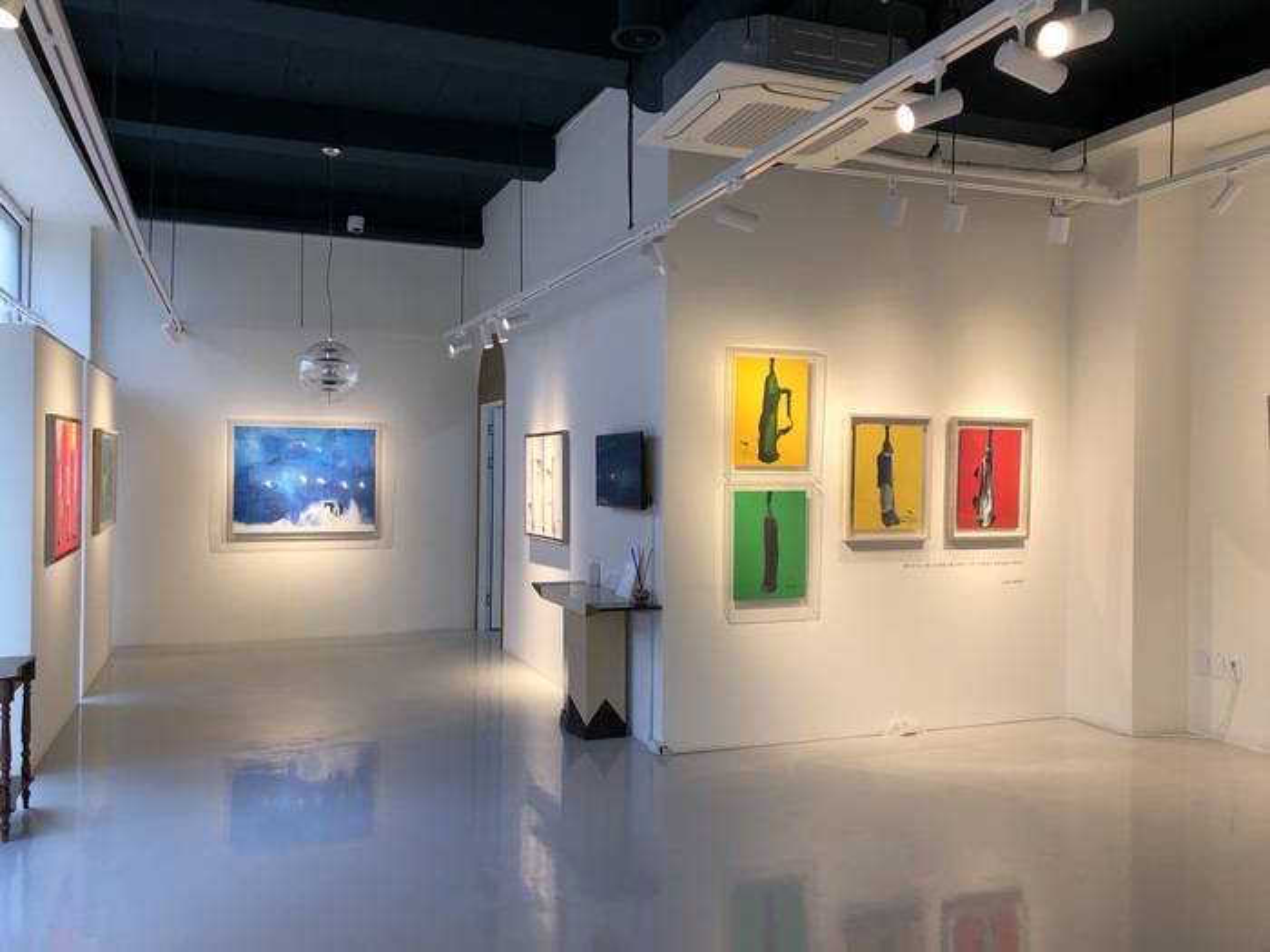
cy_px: 476
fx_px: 1027
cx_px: 635
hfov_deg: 63.4
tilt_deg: -0.7
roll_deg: -0.7
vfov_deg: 49.7
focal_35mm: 28
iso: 25
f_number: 1.8
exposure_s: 1/120
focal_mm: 4
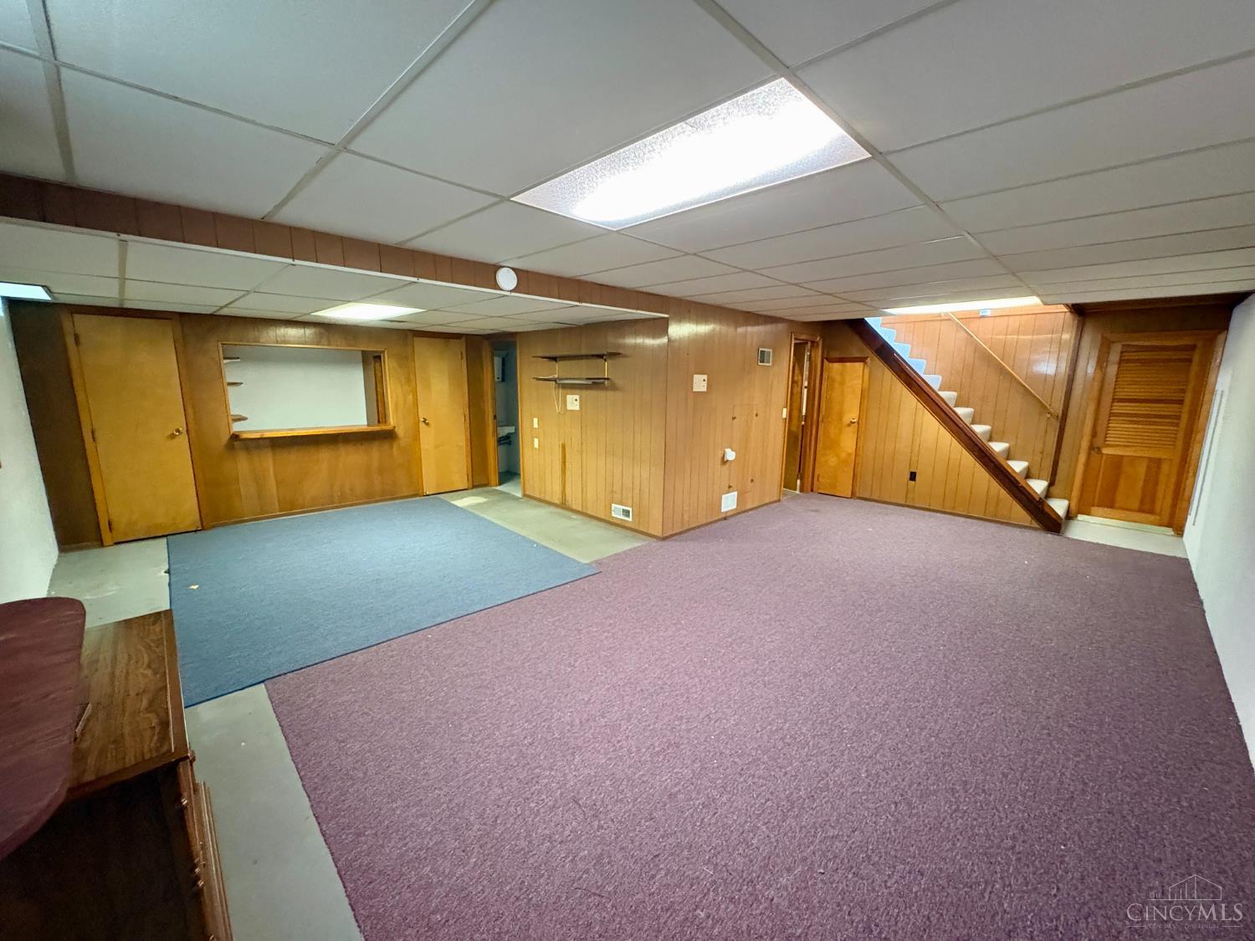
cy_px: 470
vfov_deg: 85.7
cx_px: 628
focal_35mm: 14
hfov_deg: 102.1
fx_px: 508
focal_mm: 2.22
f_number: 2.2
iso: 1000
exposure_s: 1/40
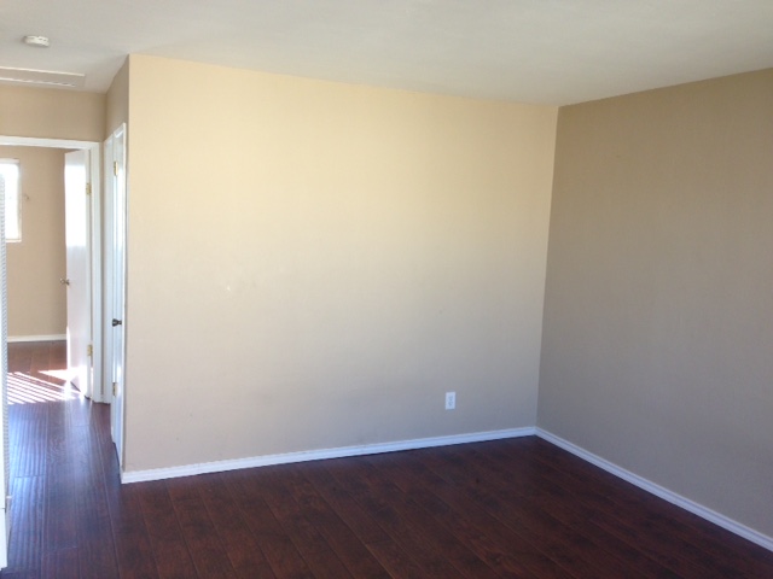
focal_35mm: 33
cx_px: 386
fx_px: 737
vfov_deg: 42.9
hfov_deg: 55.4
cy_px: 290
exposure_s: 1/60
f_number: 2.4
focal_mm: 4.13
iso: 50
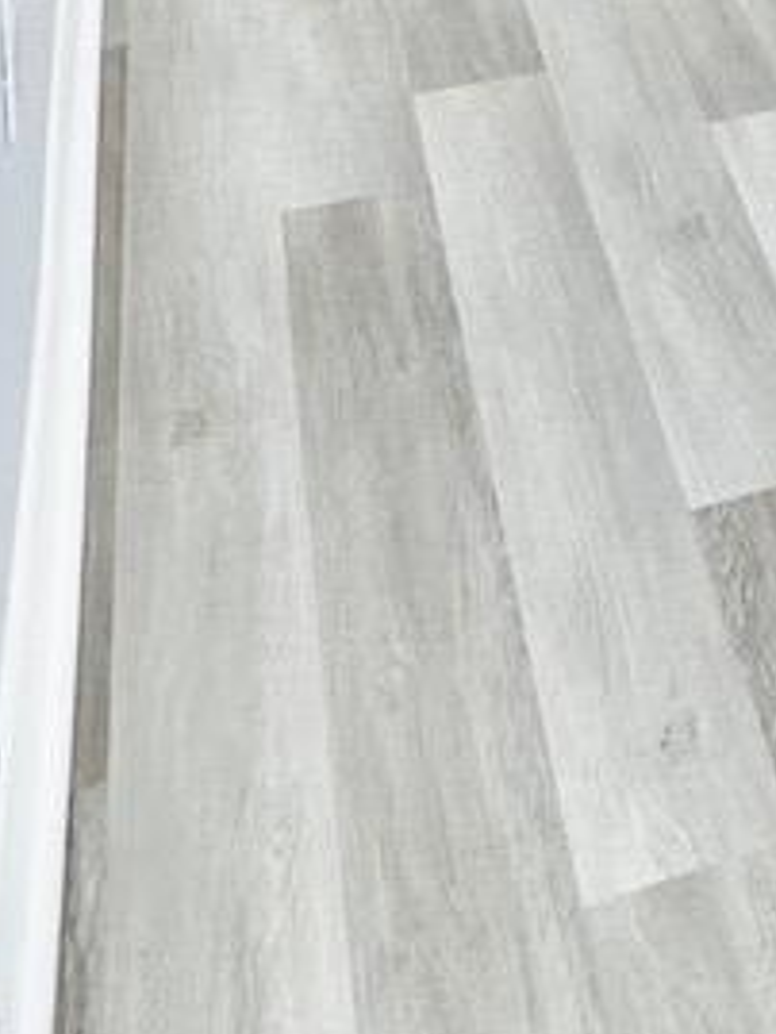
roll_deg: -0.9
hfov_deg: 16.2
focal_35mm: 80
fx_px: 2389
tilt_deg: -5.4
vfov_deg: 18.3
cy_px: -903
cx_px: 1306
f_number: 2.2
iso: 160
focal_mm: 2.22
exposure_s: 1/120
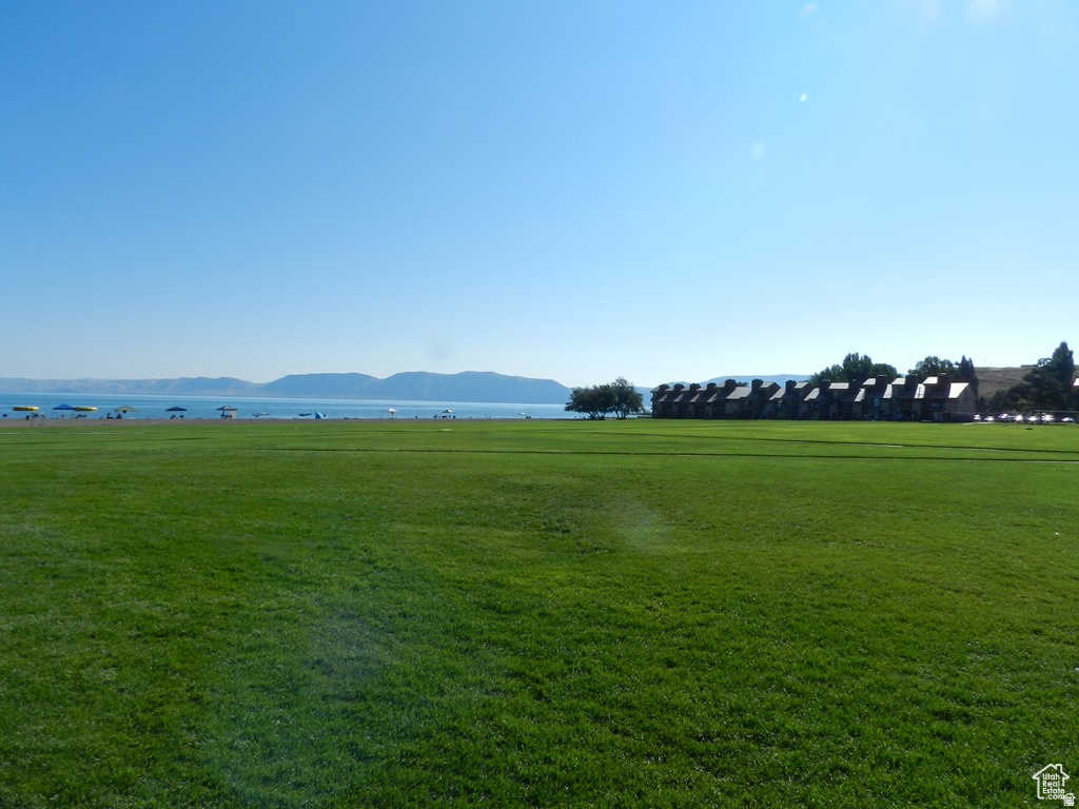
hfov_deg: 73.9
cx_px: 540
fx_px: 717
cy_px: 404
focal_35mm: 23
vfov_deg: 58.9
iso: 160
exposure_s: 1/800
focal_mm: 4
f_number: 5.6
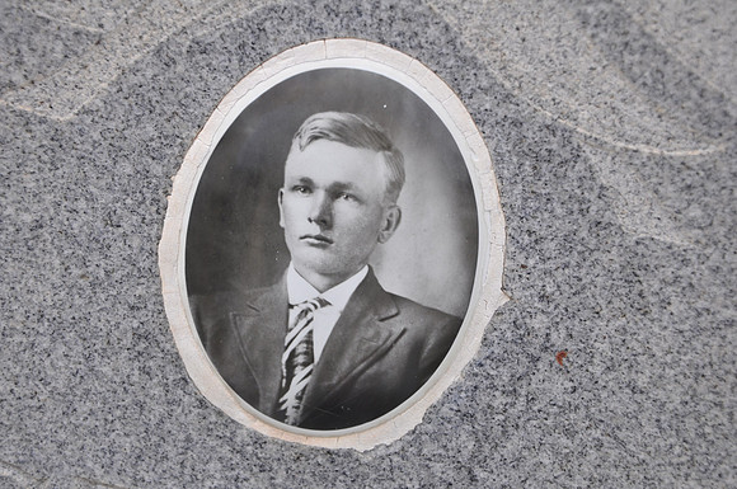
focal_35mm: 87
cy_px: 244
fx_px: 1779
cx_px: 368
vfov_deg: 15.7
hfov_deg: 23.4
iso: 200
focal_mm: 58
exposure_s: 1/200
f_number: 7.1
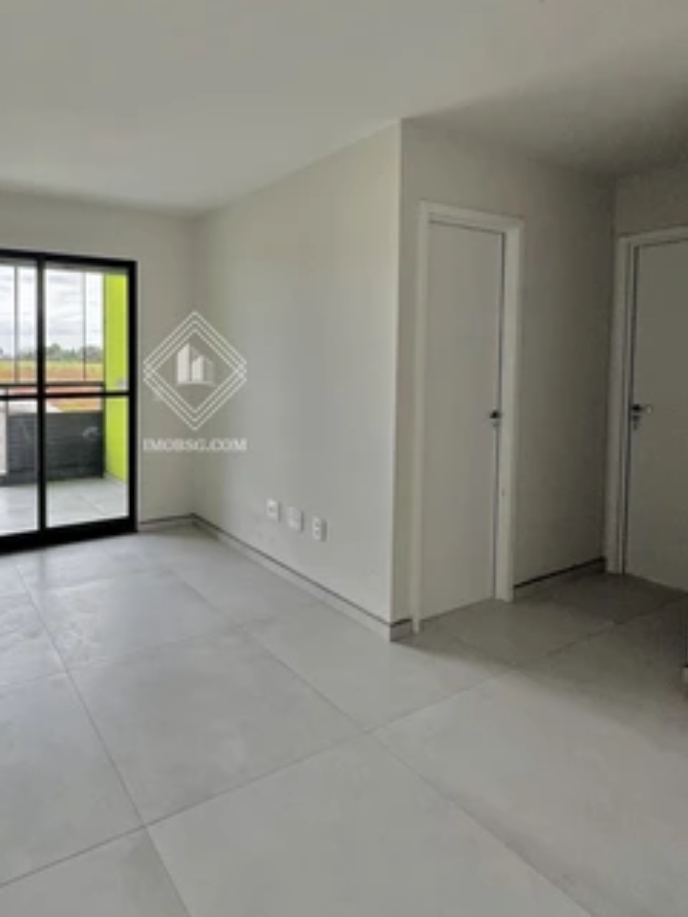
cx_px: 195
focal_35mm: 21
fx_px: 557
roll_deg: +0.0
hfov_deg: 60.8
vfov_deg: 78.3
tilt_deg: -2.7
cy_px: 381
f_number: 2.2
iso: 200
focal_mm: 2.22
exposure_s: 1/99
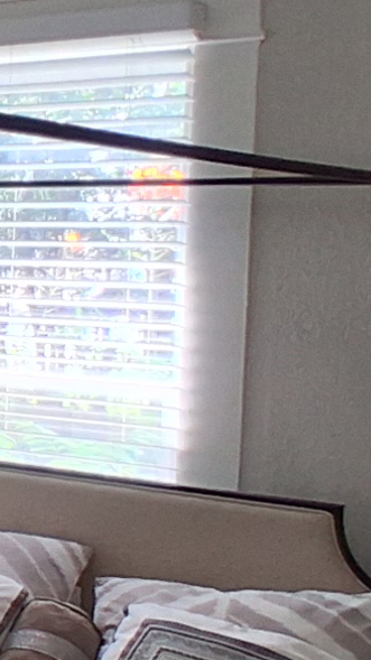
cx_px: -363
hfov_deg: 13.0
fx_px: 1418
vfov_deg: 26.2
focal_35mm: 81
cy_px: 332
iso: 80
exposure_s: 1/100
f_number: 2.2
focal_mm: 1.4
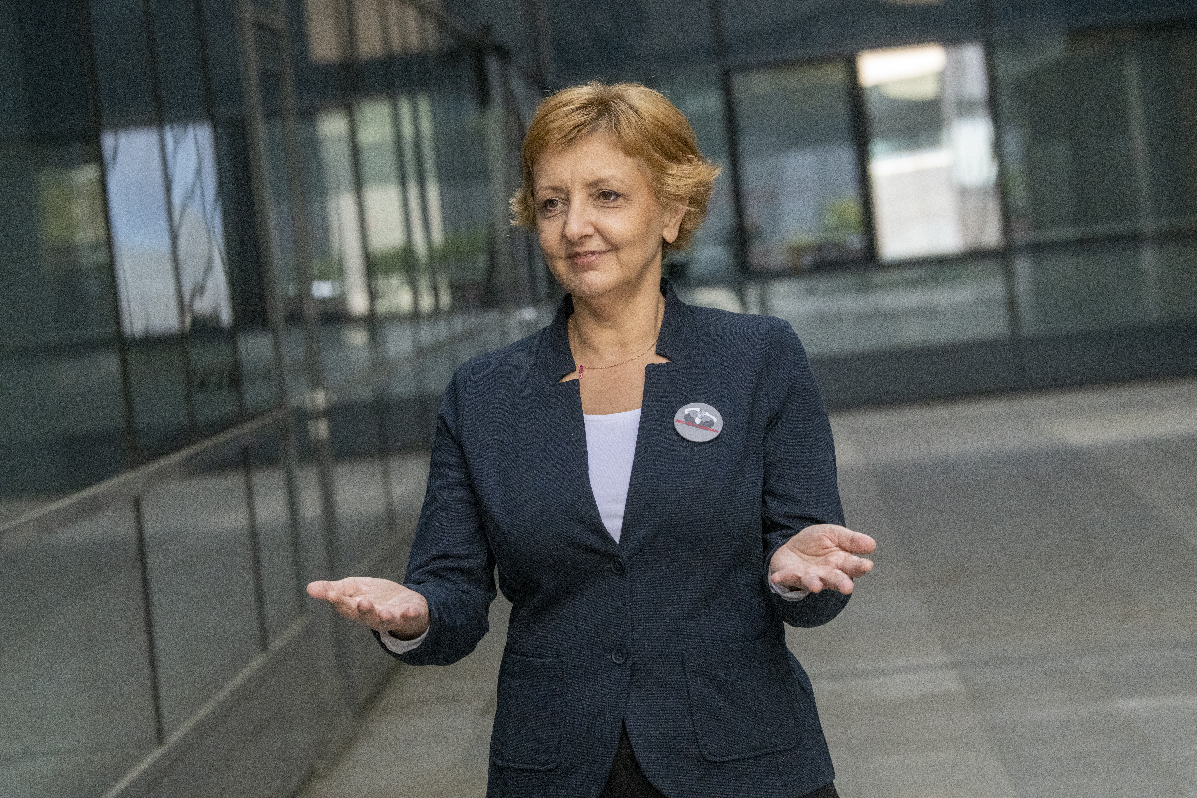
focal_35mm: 110
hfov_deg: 18.6
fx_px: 3657
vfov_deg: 12.5
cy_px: 399
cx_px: 598
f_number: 5.6
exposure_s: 1/2500
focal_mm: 110
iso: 3200
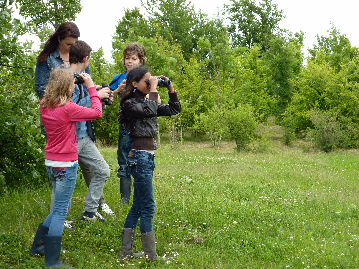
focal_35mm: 137
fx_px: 1421
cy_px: 134
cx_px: 180
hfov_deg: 14.4
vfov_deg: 10.8
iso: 80
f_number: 4.5
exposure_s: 1/160
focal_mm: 22.5
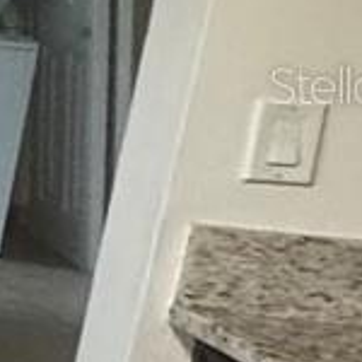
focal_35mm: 132
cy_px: 84
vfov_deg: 13.2
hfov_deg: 6.4
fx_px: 1562
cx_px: -1434
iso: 320
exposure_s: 1/60
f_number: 2.2
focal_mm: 2.22
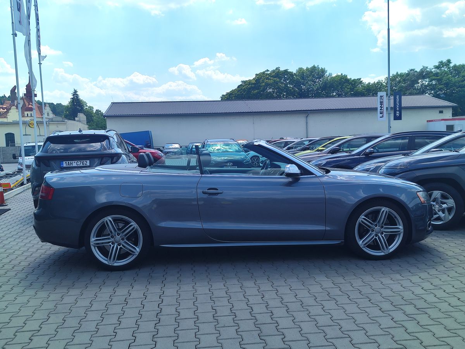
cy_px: 174
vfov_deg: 58.9
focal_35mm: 23
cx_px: 232
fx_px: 309
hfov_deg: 73.9
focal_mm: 7.01
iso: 50
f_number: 1.69
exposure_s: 1/940
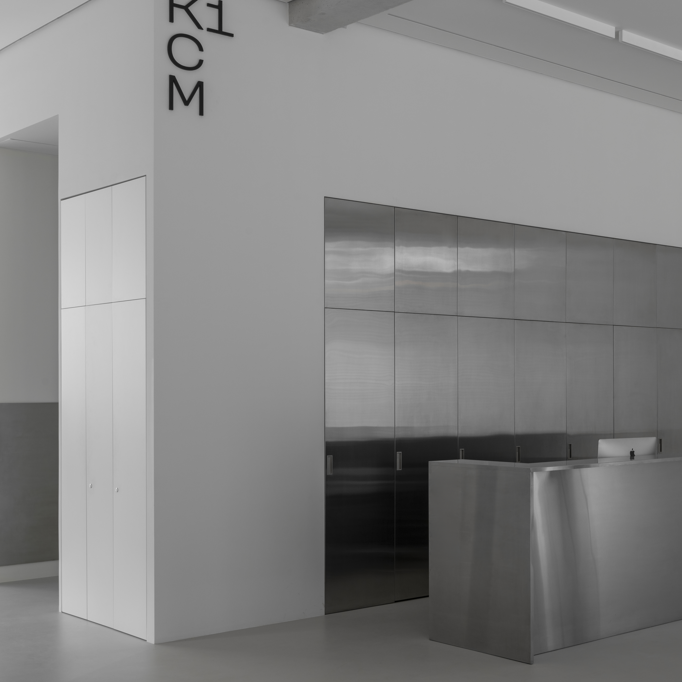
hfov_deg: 33.6
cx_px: 476
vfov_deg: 34.0
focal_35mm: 50
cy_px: 318
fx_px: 1115
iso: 100
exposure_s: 1.6
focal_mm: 34
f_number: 11
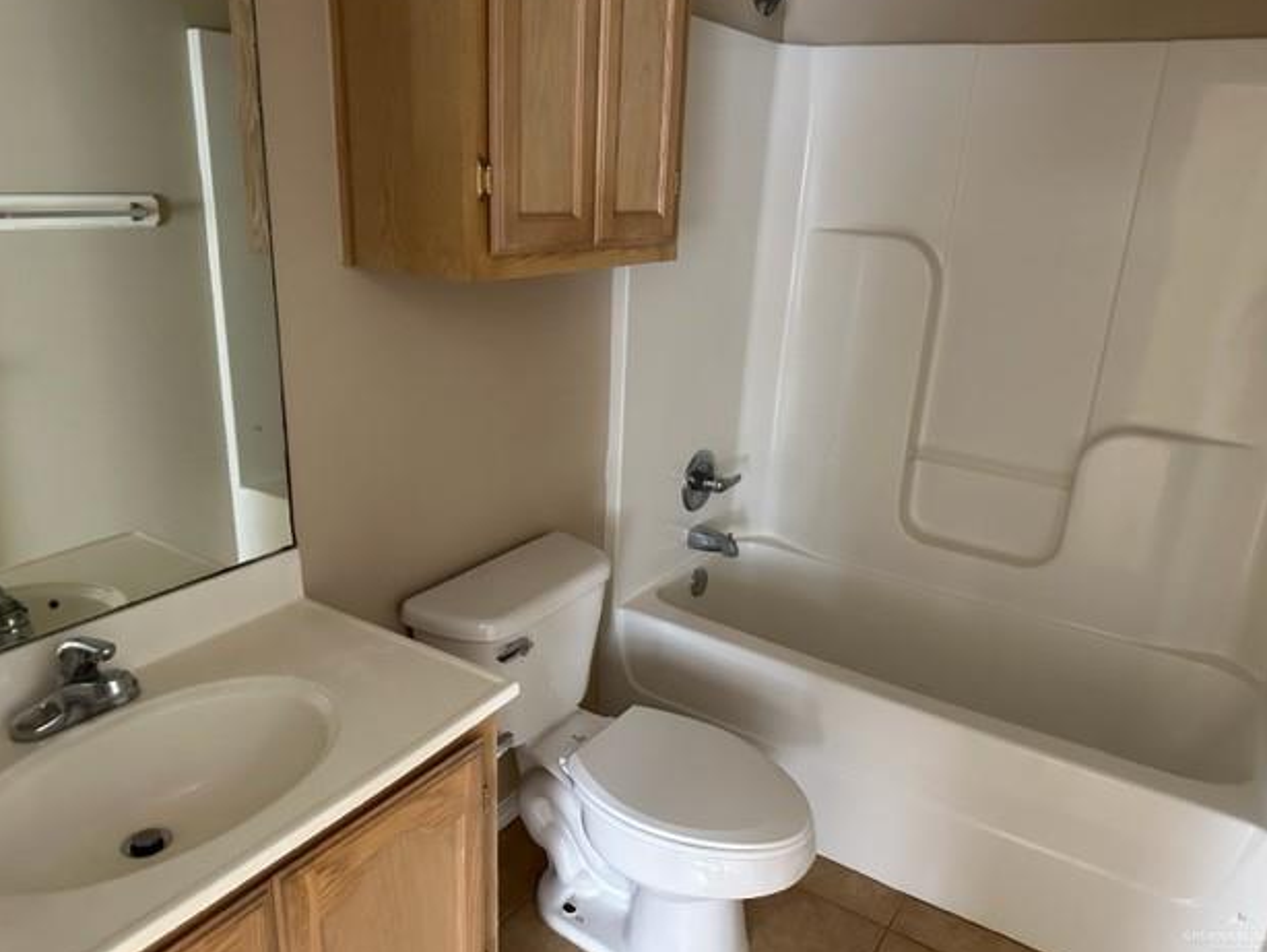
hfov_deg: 69.4
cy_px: 467
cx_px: 642
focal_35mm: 25
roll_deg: -2.8
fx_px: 915
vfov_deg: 54.9
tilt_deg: -18.7
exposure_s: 1/60
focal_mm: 6.86
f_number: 1.78
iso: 640
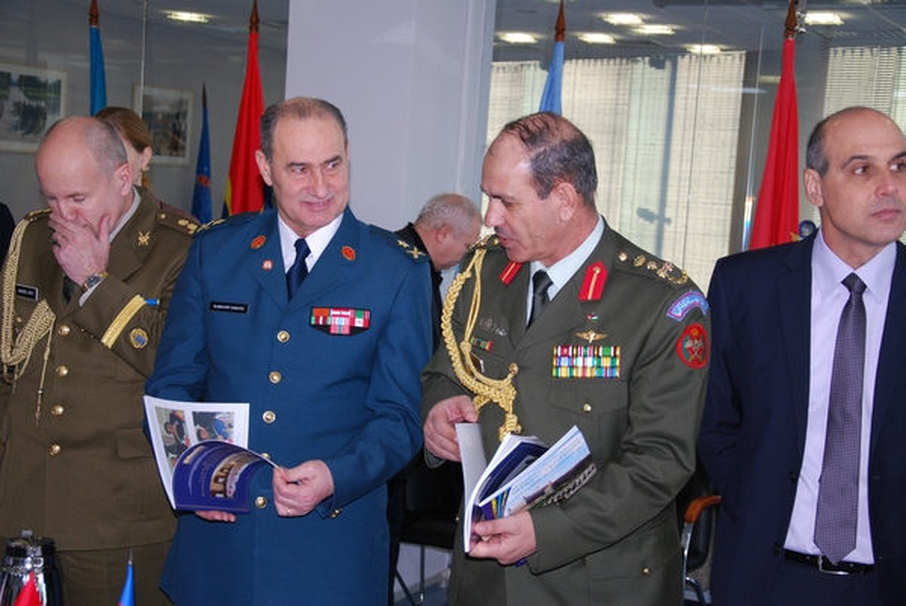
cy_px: 303
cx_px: 453
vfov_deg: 20.2
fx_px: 1700
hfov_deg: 29.8
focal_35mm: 68
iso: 400
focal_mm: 45
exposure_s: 1/60
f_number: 4.8
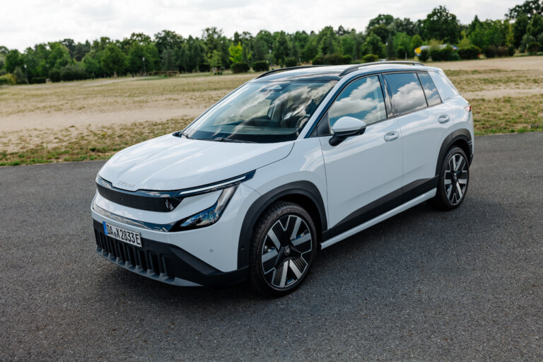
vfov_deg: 37.9
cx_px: 272
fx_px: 528
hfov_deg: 54.4
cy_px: 181
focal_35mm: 35
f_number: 2.8
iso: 50
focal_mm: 35
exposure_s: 1/320
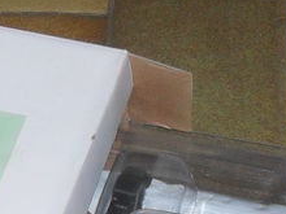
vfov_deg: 9.1
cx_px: 161
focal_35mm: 159
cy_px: 316
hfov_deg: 12.4
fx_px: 1314
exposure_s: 1/45
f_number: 3.2
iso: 200
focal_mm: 6.3
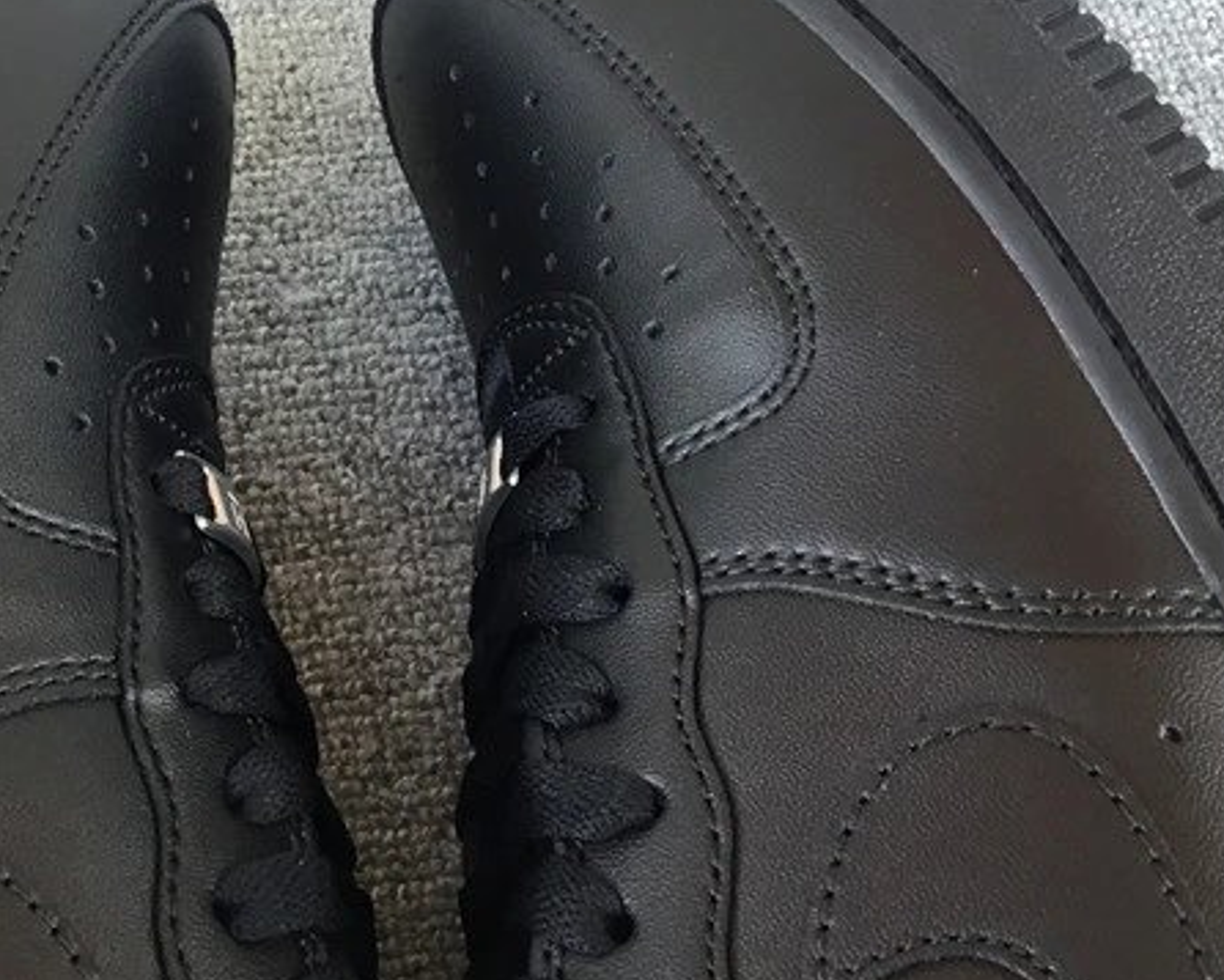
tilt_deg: -57.8
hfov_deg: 30.7
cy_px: 342
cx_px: 392
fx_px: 2210
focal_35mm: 61
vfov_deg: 24.9
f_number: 2.4
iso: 32
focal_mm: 3.3
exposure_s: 1/33
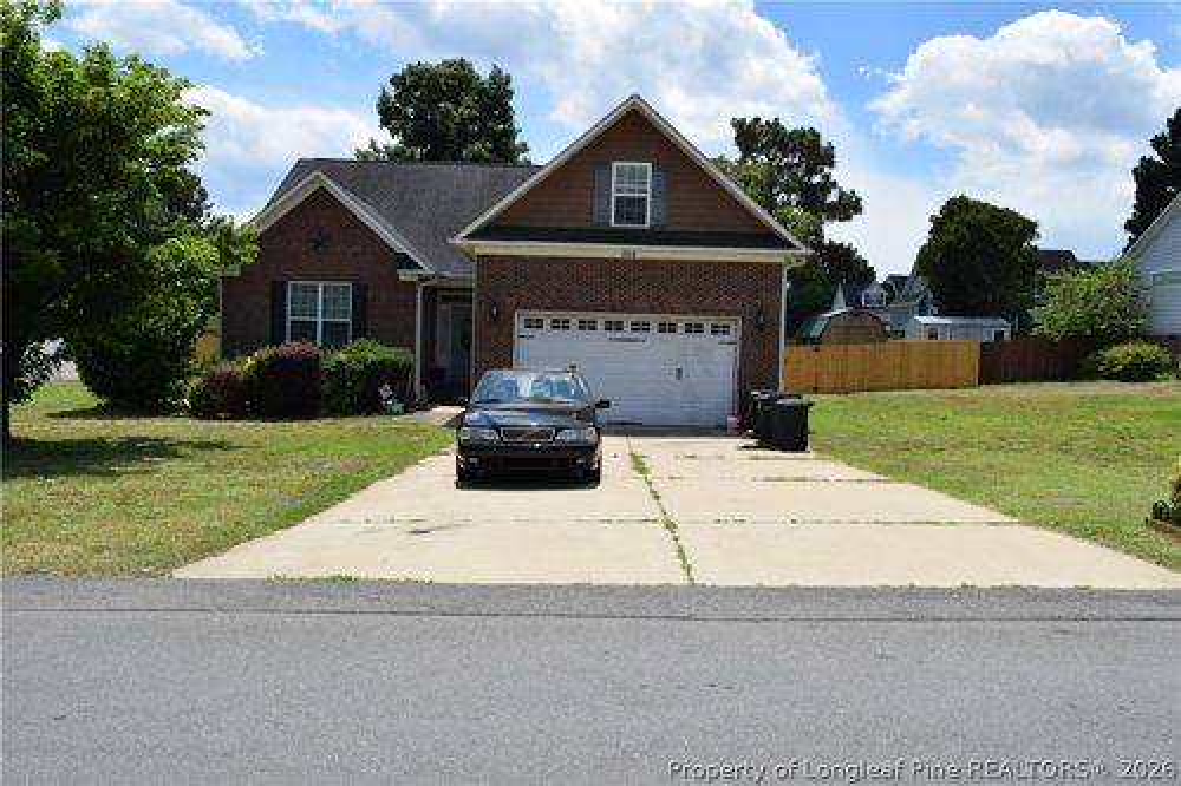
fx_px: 885
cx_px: 590
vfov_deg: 47.9
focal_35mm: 27
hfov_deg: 67.4
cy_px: 393
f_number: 10
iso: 200
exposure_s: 1/400
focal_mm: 18
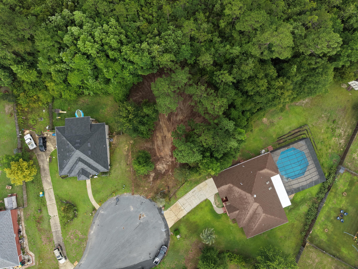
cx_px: 179
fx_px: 248
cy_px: 134
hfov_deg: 71.6
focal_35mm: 24
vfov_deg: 56.8
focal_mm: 8.67
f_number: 1.8
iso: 260
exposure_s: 1/1000
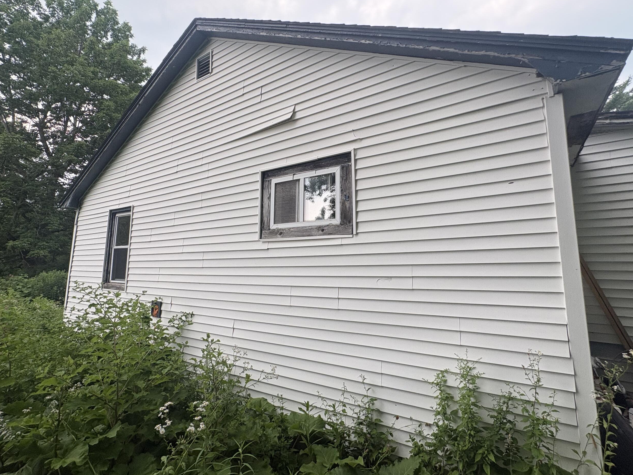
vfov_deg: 74.7
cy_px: 232
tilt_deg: +6.7
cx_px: 329
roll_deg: -0.4
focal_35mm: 17
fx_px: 311
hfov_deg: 91.0
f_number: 2.2
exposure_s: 1/99
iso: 40
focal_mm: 2.22
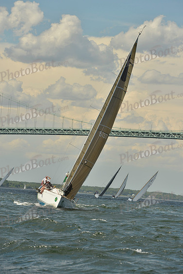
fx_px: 1180
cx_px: 94
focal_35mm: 155
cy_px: 133
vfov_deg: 13.2
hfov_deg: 8.9
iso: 280
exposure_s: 1/1600
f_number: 9
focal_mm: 150
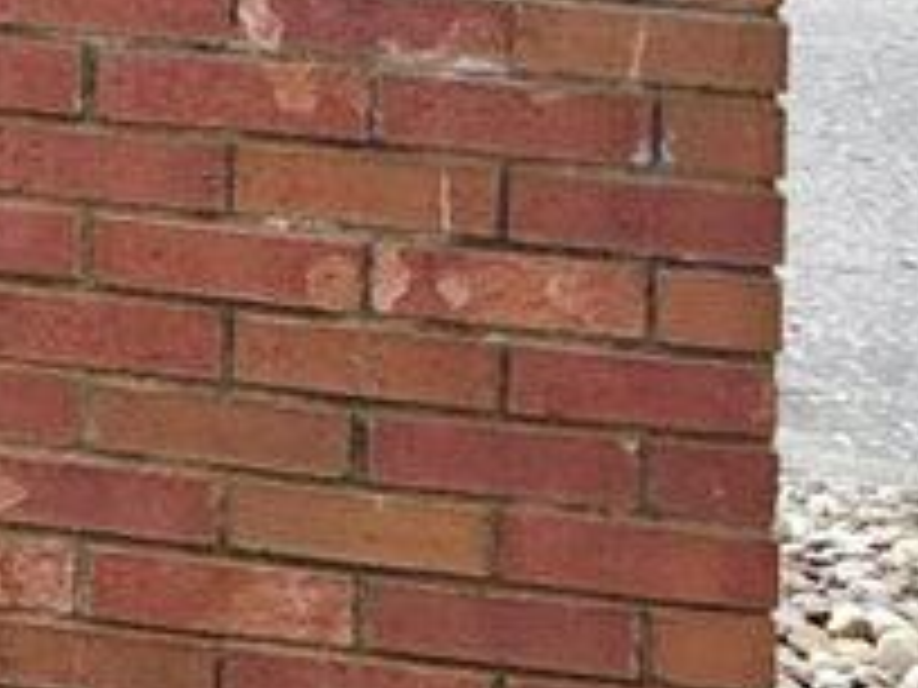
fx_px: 4614
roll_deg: -0.6
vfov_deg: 7.7
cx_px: -1874
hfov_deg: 9.1
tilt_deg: +0.0
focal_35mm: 174
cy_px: -1129
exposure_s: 1/3831
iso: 50
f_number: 1.5
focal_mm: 5.7
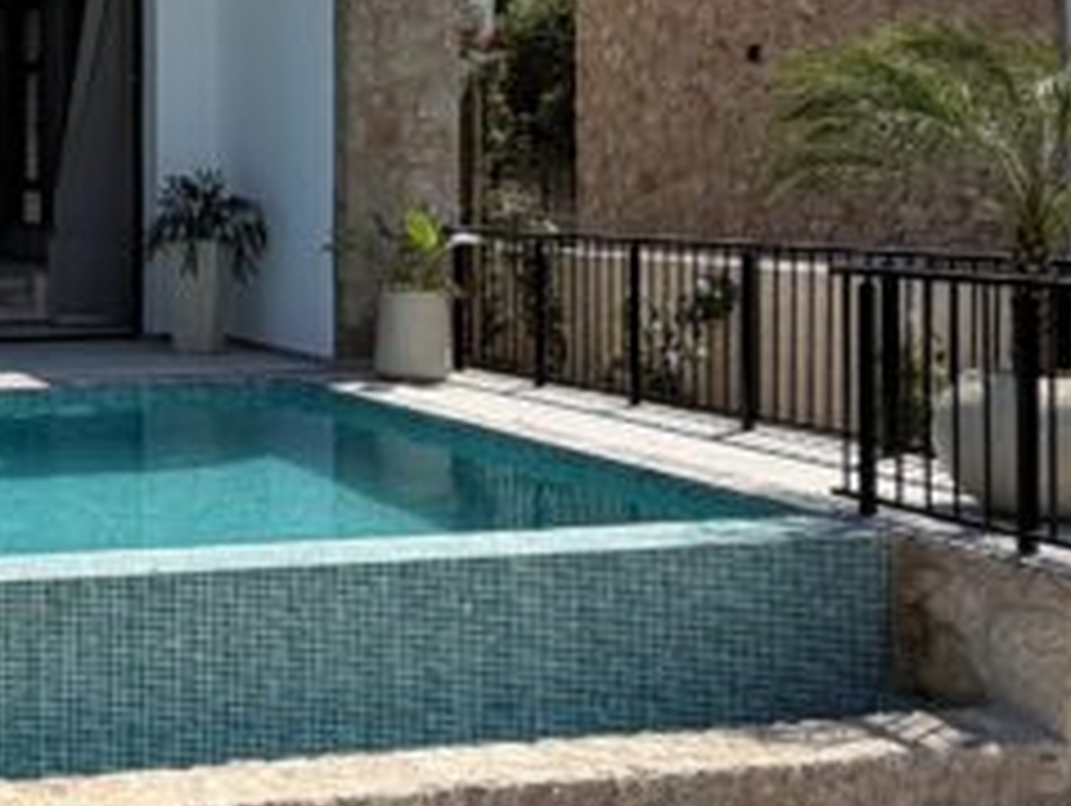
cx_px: -220
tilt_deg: -1.6
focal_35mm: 40
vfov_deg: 35.1
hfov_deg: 36.1
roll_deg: +0.3
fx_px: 1239
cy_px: 185
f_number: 2.2
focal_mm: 2.22
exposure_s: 1/888
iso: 20
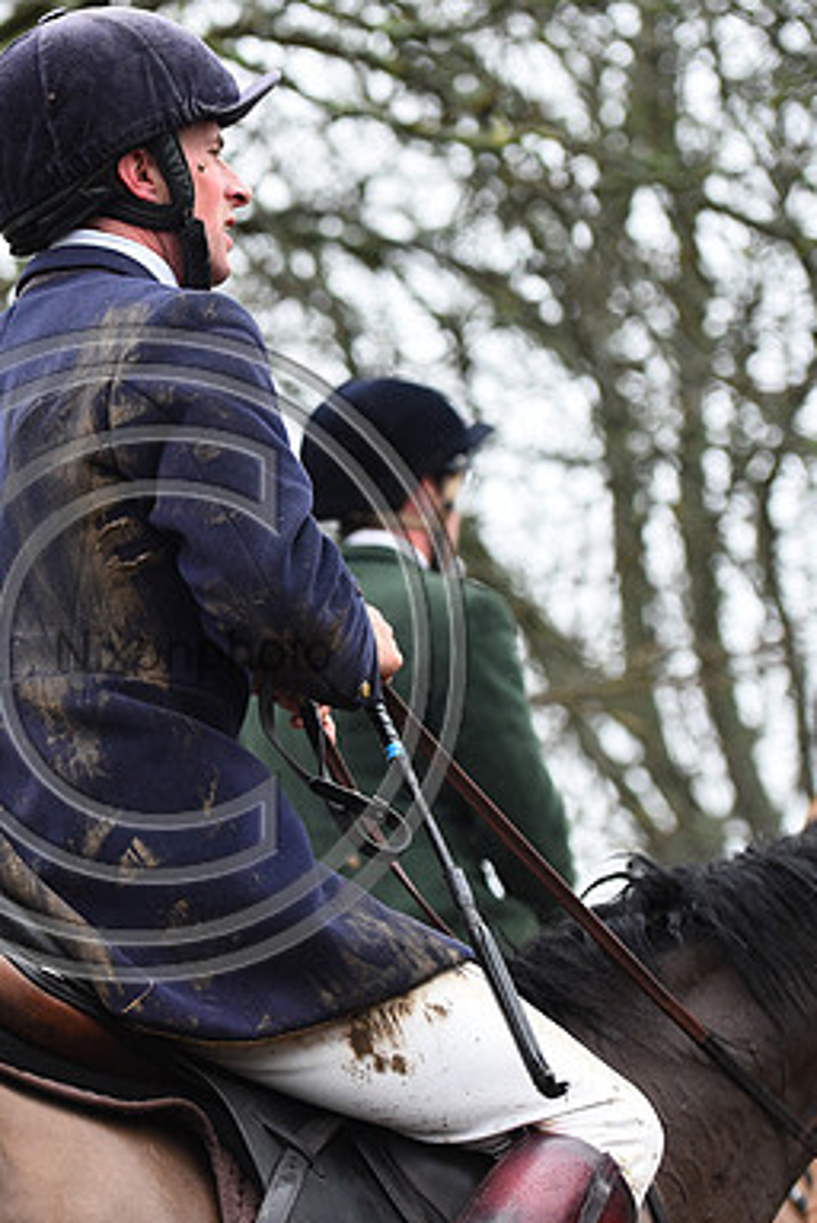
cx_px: 102
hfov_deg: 10.5
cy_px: 610
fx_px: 4417
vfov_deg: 15.8
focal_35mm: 130
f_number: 3.2
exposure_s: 1/1250
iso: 2500
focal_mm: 86
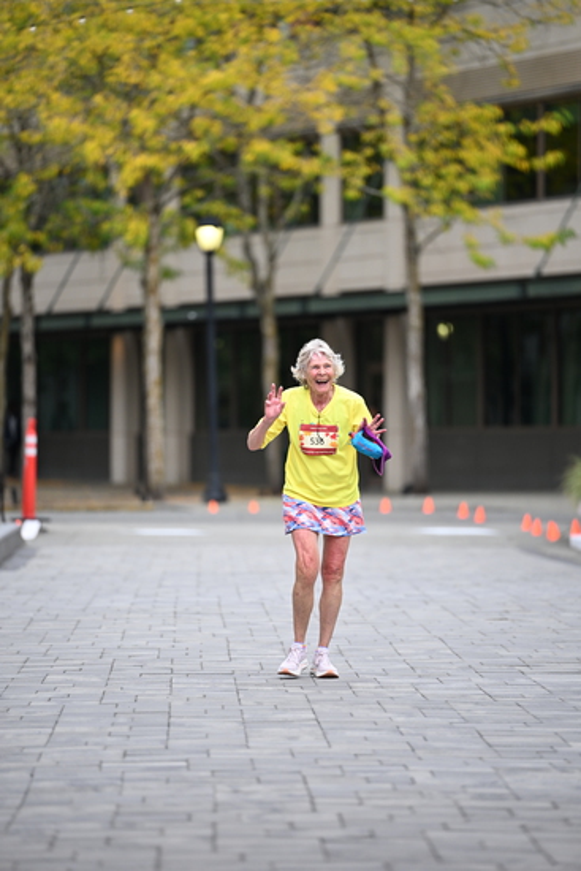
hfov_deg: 6.9
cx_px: 290
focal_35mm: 200
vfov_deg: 10.3
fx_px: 4838
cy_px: 436
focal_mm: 200
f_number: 2.8
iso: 640
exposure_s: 1/1600
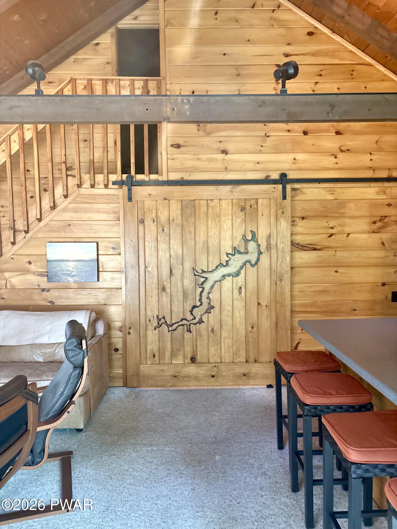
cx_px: 198
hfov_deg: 53.1
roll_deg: +0.8
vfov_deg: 67.3
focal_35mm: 26
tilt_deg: -1.4
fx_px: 398
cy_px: 264
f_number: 1.6
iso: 400
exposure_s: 1/60
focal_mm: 5.96
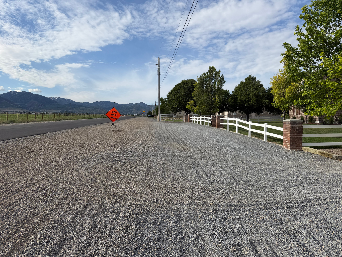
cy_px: 128
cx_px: 171
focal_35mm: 24
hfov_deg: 71.6
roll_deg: +0.1
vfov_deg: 56.8
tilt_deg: -1.8
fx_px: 237
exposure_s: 1/4975
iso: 80
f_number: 1.78
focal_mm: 6.76
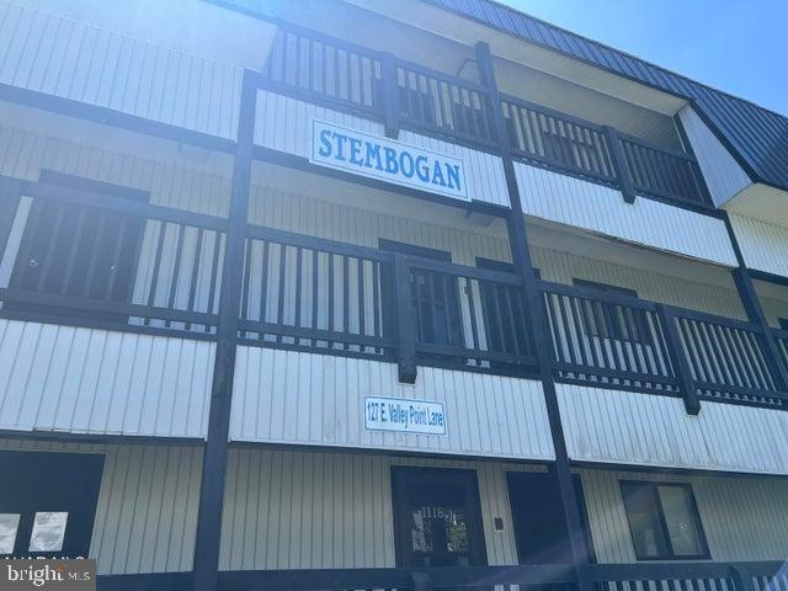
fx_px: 592
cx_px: 394
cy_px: 296
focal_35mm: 26
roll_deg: +1.9
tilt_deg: +27.5
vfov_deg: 53.1
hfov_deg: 67.3
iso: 50
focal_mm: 5.7
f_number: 1.5
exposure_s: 1/1488
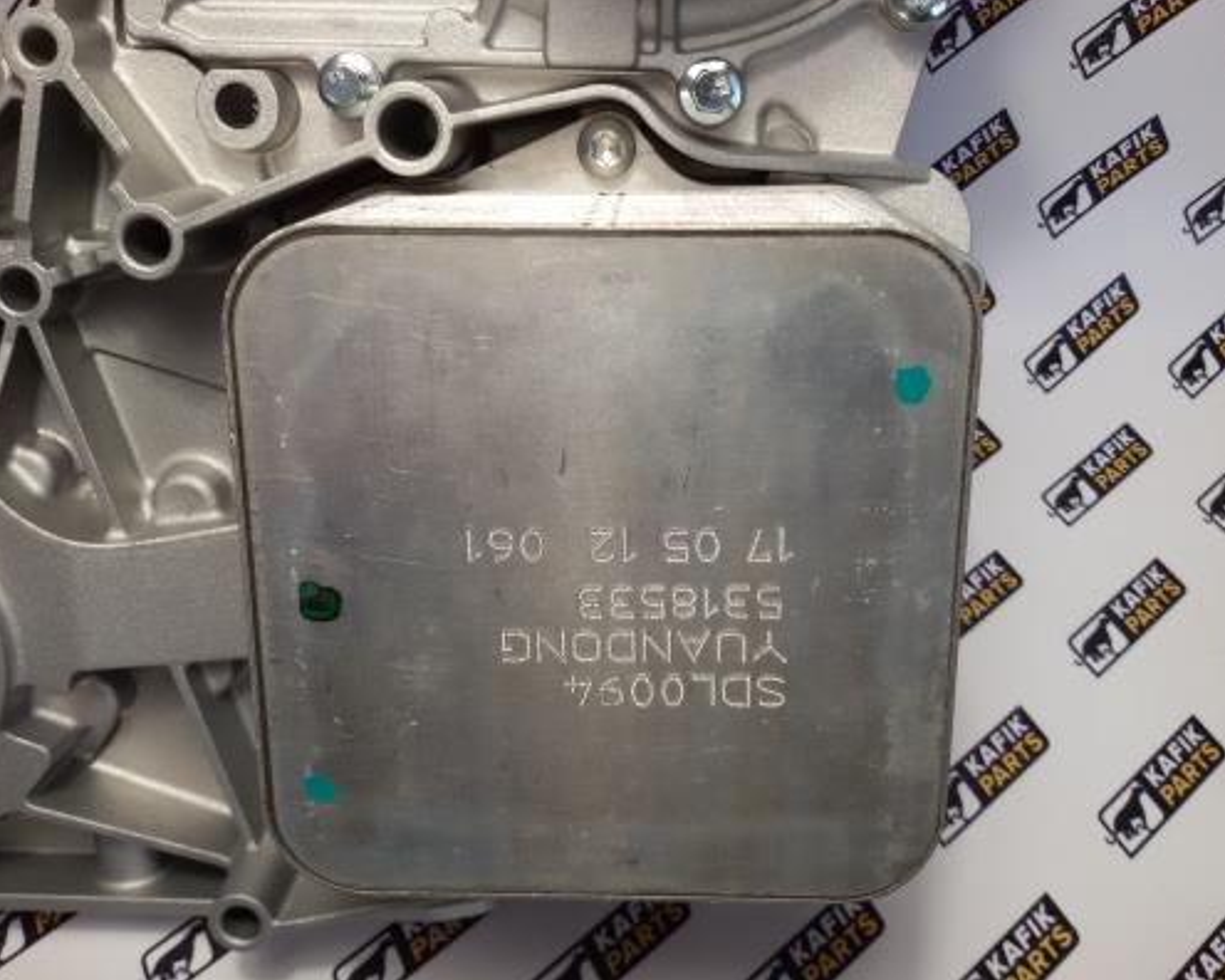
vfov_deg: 44.5
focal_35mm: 33
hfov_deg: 54.2
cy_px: 494
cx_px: 606
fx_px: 1196
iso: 64
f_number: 2.4
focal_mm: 2.93
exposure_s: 1/33
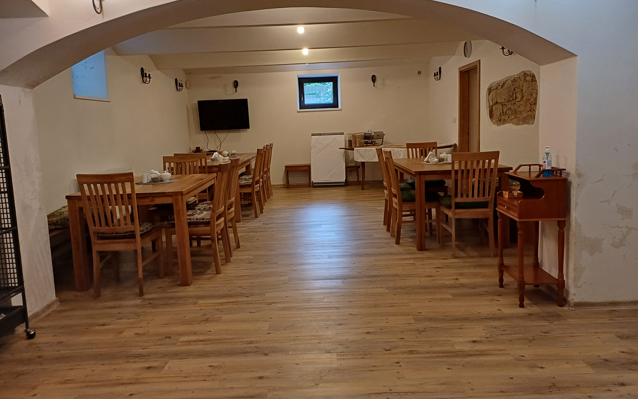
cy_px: 178
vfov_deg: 46.0
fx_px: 469
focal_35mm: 27
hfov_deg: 68.4
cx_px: 316
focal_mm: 4.65
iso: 320
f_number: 1.8
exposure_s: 1/50
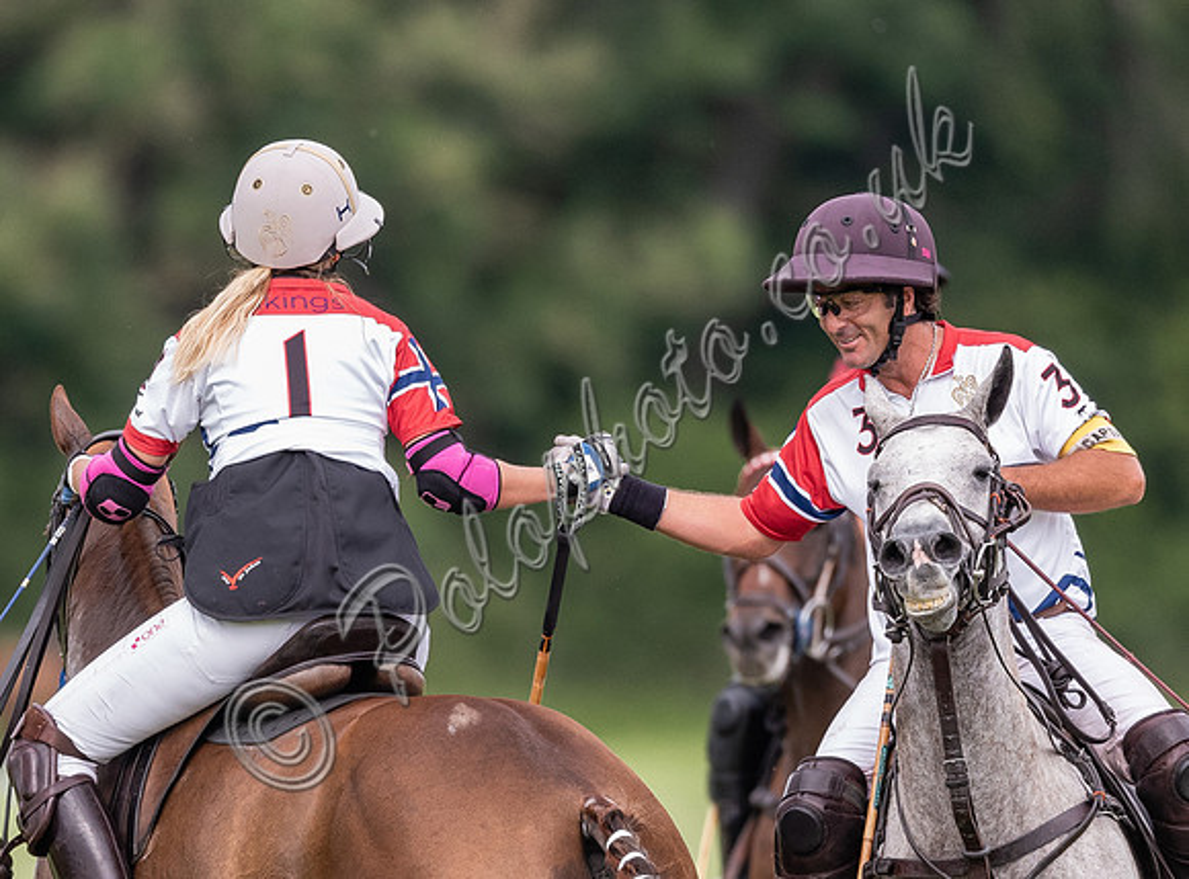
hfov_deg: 1.8
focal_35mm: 1139
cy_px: 648
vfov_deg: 1.3
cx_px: 245
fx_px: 38916
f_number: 4
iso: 800
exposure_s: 1/2000
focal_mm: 500
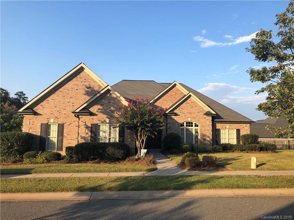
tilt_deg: +4.2
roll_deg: -1.2
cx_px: 147
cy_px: 110
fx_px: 238
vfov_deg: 49.7
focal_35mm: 28
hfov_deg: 63.4
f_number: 1.8
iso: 20
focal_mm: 3.99
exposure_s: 1/906
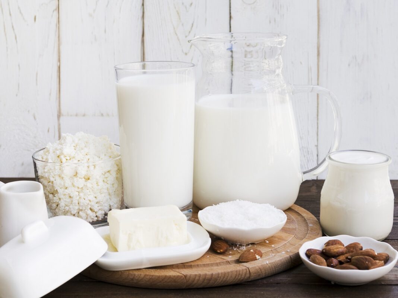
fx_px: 690
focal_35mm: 60
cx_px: 199
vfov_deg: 24.4
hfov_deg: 32.2
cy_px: 149
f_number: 5.6
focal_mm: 30
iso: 320
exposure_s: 1/160
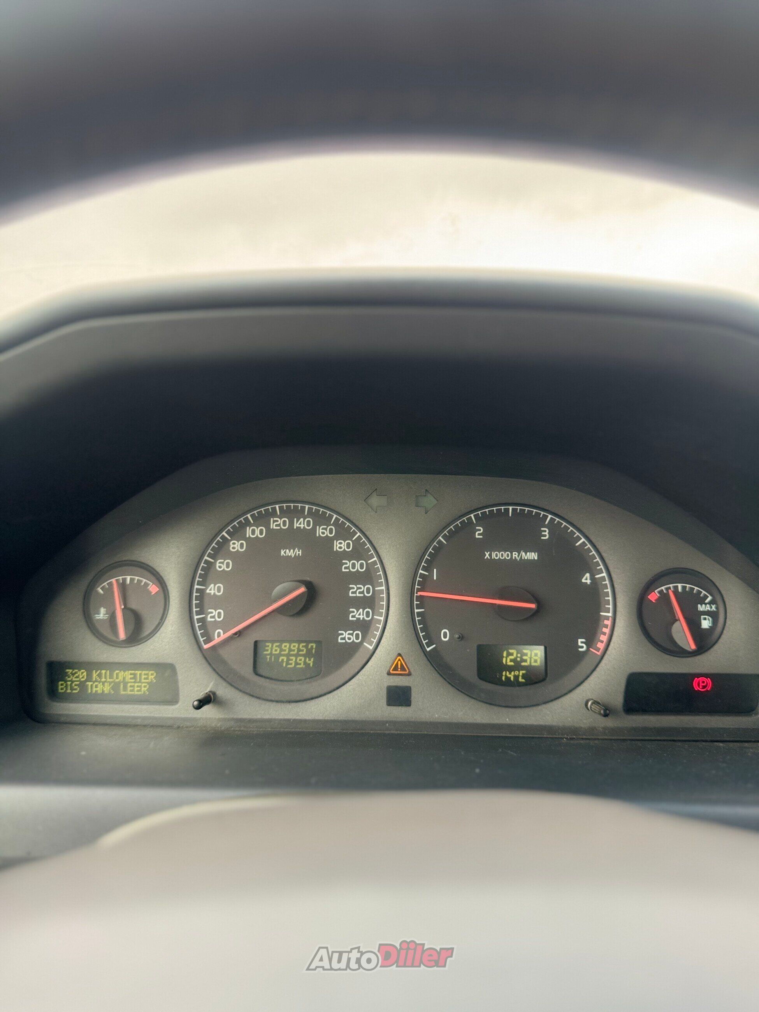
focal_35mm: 24
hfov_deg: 56.8
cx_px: 380
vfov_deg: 71.6
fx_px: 702
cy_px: 506
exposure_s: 1/121
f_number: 1.78
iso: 160
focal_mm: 6.76
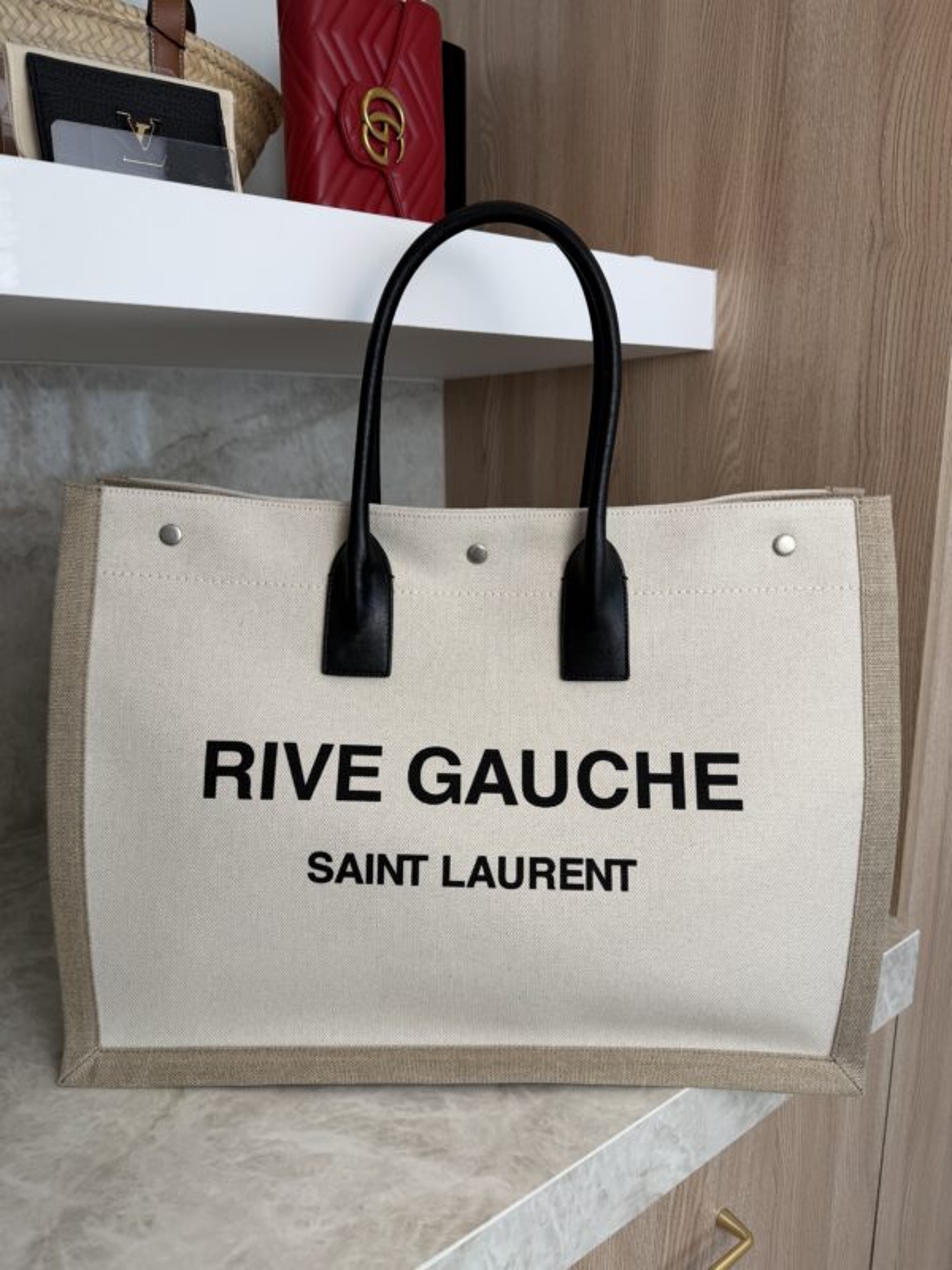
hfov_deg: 56.8
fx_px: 880
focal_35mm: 24
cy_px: 635
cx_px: 476
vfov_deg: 71.6
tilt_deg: -12.9
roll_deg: +0.2
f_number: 1.78
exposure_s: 1/215
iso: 64
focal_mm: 6.76
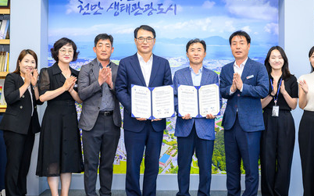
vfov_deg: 24.3
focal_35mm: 53
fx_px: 453
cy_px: 71
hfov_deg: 38.2
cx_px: 164
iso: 2000
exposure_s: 1/200
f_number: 4
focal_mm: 36
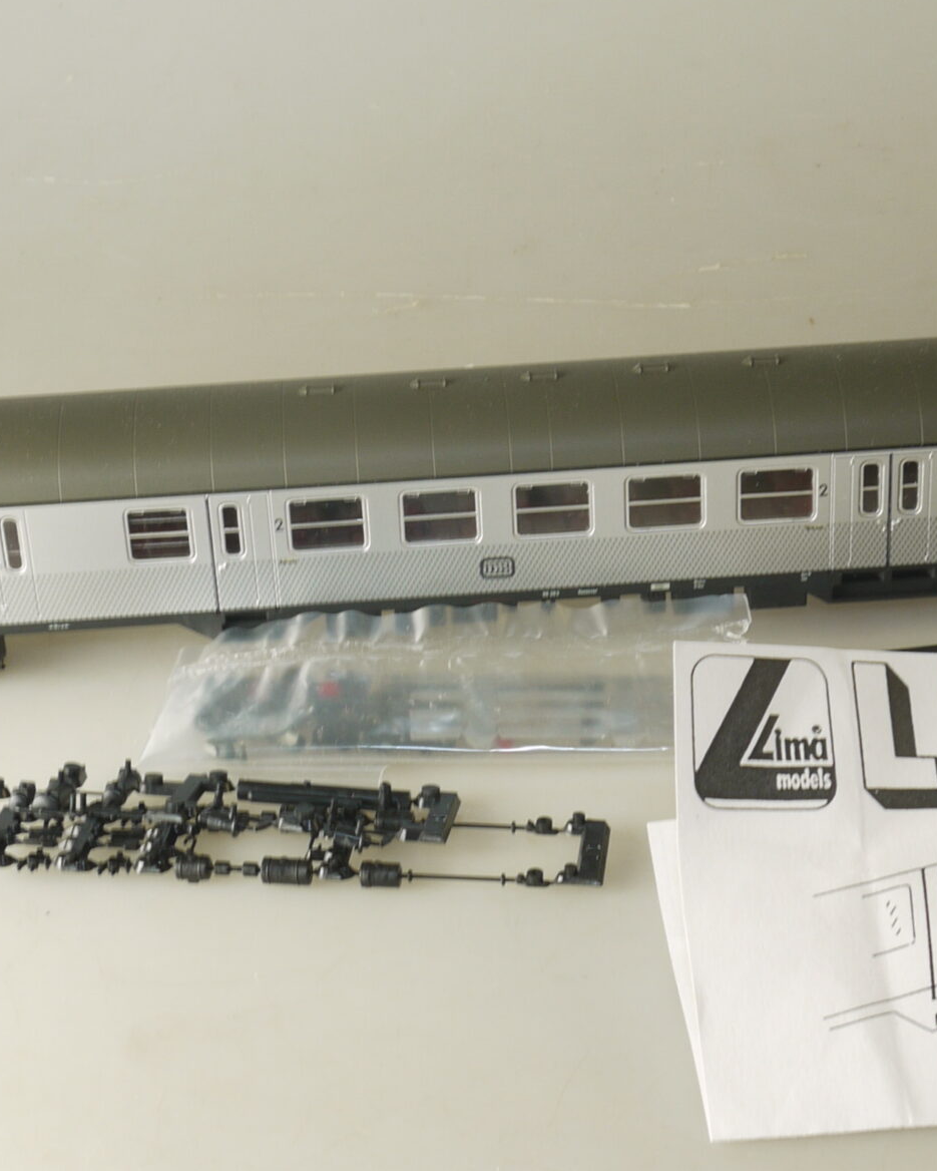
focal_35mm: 77
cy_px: 523
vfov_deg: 24.7
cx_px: 483
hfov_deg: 19.9
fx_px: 2668
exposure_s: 1/10
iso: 100
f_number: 10
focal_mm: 16
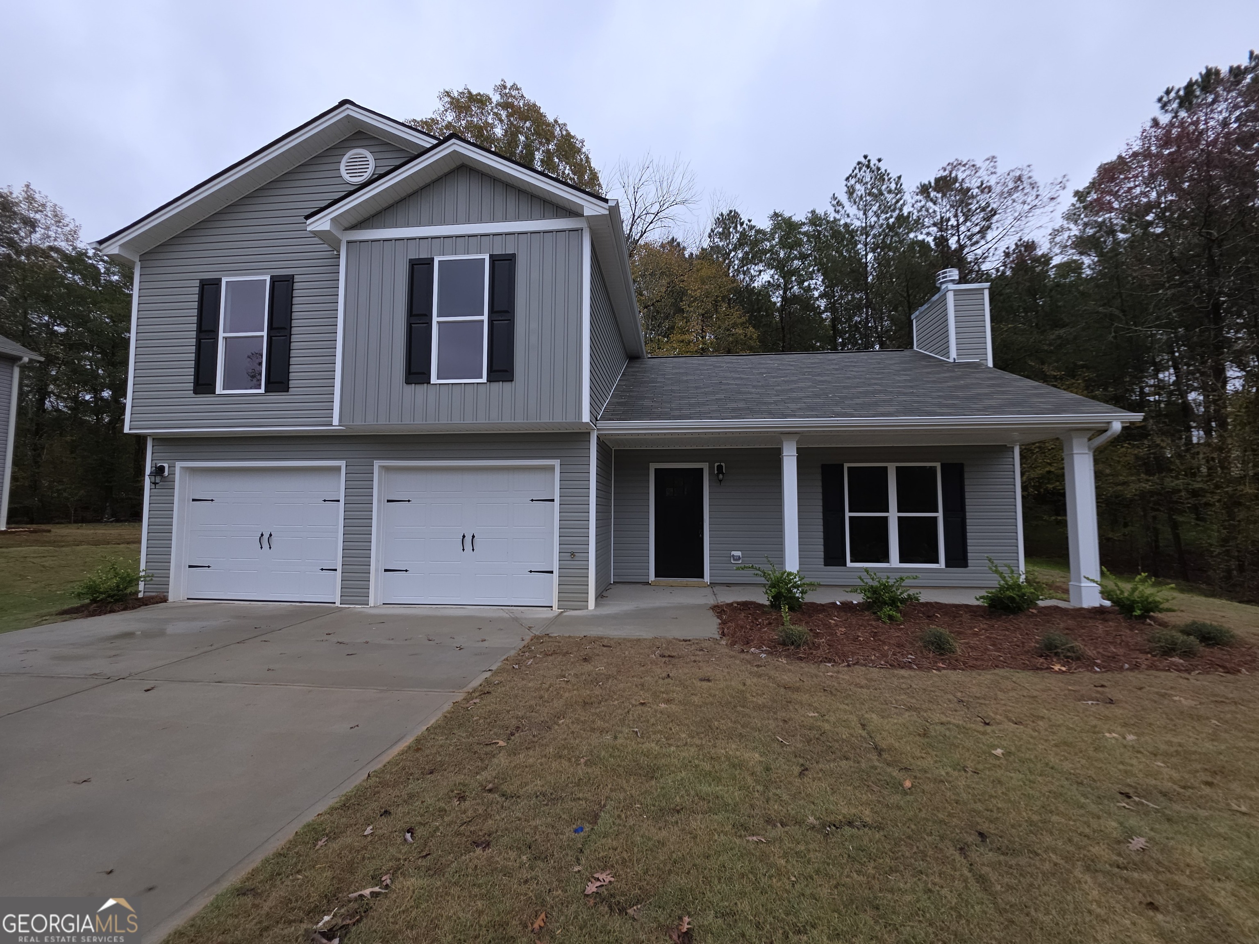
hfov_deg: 106.2
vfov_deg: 89.9
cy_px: 472
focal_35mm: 13
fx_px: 473
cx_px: 630
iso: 20
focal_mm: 2.2
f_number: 1.9
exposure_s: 1/295
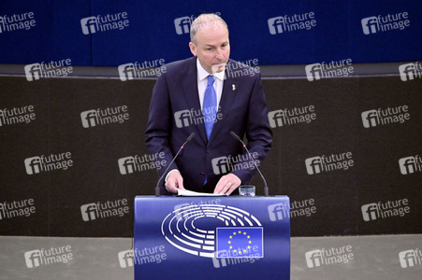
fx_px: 7028
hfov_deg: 3.4
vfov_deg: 2.3
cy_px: 140
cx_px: 211
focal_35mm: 600
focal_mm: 600
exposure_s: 1/500
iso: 8000
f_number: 6.3
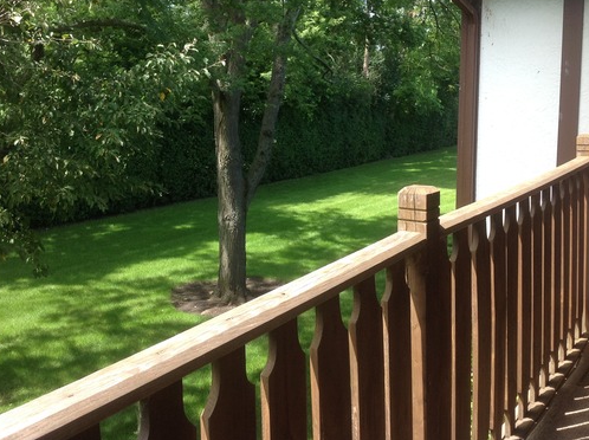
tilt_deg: -8.2
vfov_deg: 32.0
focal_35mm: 45
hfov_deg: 42.0
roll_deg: -0.9
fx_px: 765
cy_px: 177
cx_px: 251
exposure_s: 1/221
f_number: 2.4
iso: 50
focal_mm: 4.28
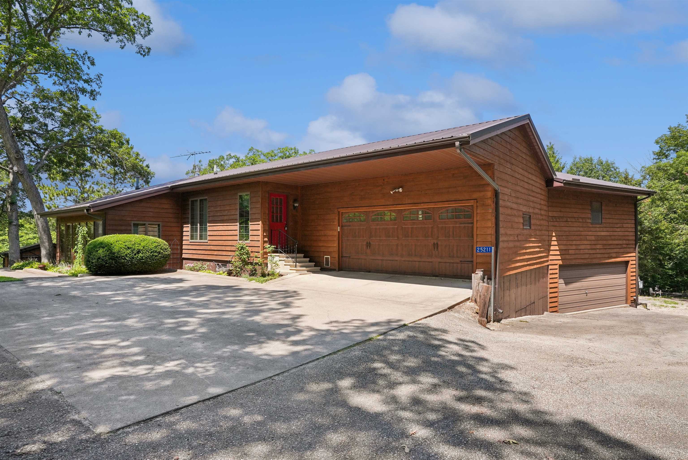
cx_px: 344
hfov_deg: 84.0
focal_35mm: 20
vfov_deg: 62.0
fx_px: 382
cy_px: 230
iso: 400
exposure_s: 1/400
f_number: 9
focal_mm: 20
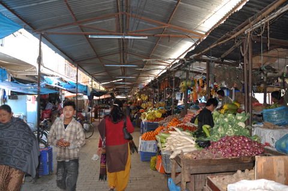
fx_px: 216
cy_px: 96
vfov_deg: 47.8
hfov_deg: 67.4
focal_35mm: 27
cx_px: 144
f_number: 3.5
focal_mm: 18
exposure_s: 1/60
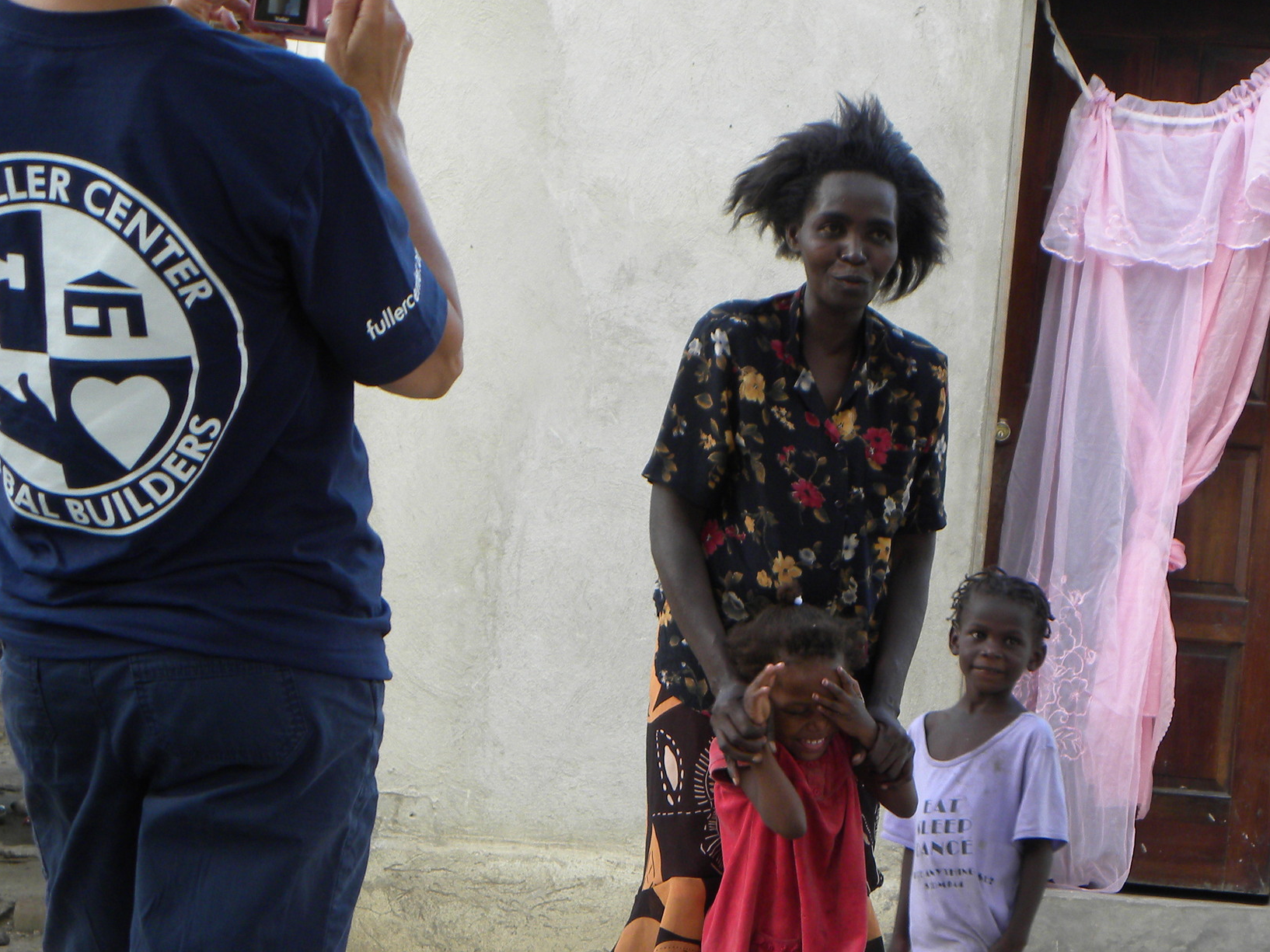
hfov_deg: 19.4
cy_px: 704
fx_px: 3705
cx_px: 787
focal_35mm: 101
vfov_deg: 14.6
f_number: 3.5
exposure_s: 1/74.6
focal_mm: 11.8
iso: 79
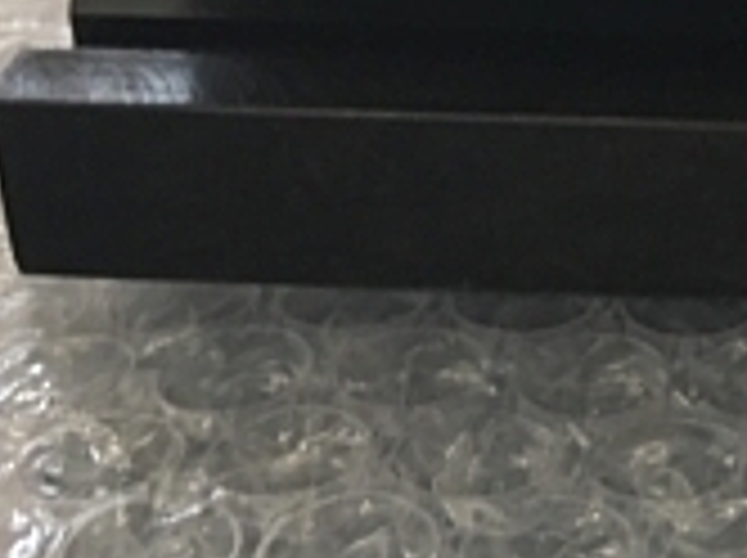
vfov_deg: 13.6
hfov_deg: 17.0
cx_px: 1017
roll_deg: -3.7
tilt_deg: -33.4
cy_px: 122
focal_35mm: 108
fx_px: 2327
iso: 32
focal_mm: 3.99
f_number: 1.8
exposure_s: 1/60
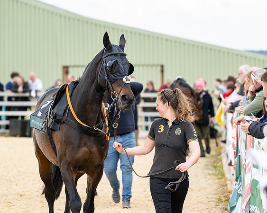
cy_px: 89
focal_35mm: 263
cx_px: 152
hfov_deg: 7.3
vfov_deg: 5.9
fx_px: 2079
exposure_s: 1/1250
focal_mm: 200
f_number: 5
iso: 400
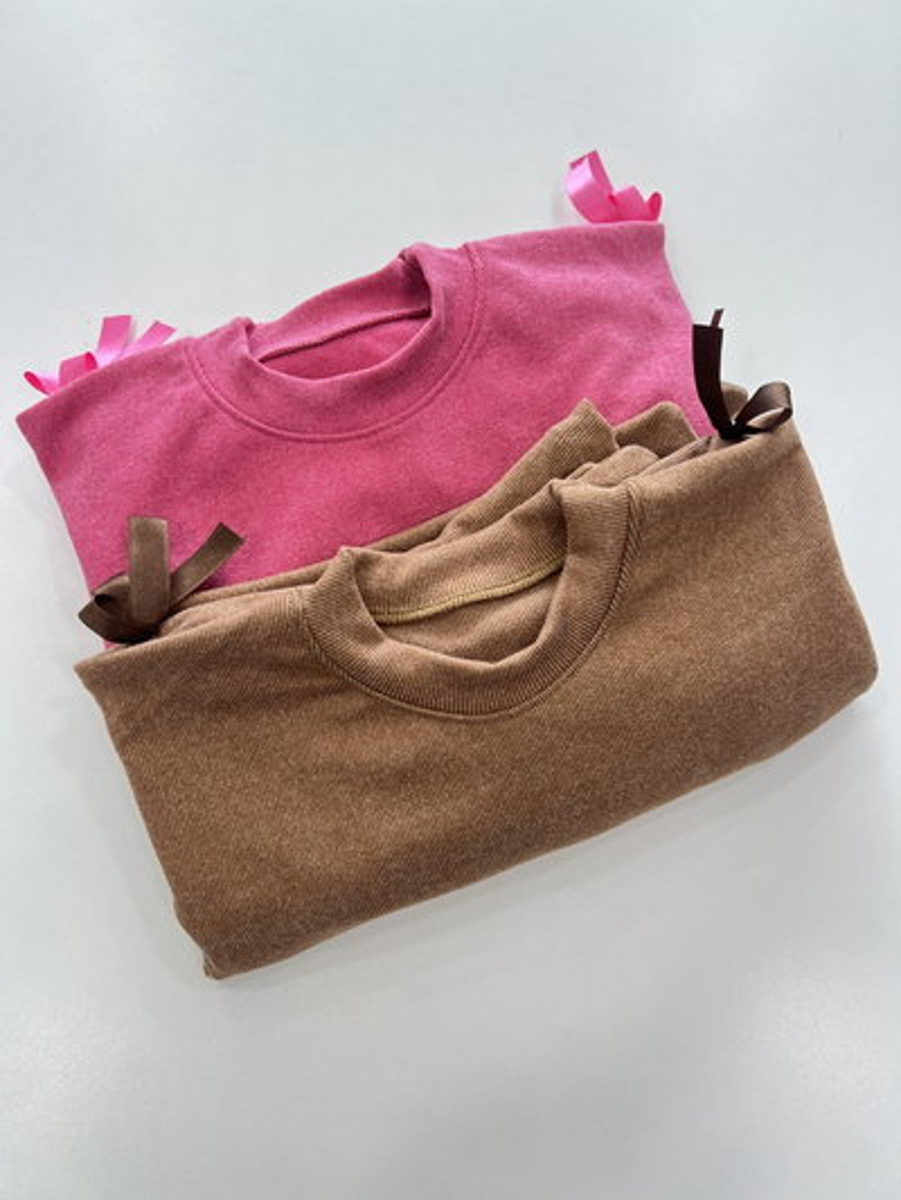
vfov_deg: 67.3
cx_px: 450
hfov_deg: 53.1
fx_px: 902
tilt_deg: -75.4
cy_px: 600
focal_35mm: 26
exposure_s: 1/100
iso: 125
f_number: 1.5
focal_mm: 5.7
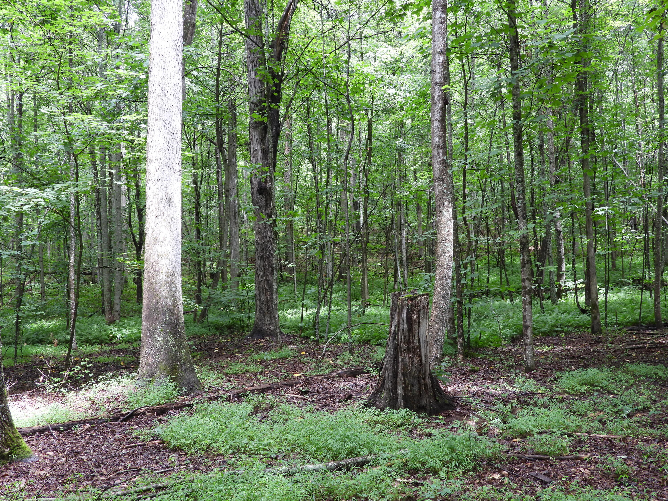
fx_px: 618
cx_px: 334
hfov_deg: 56.8
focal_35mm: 32
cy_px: 250
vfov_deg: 44.2
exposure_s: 1/40
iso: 100
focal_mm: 5.8
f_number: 3.2
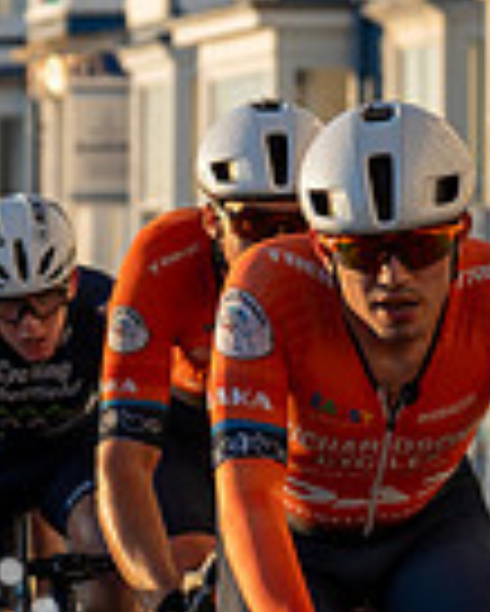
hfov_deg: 4.8
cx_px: 231
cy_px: 504
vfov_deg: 6.0
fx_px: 5831
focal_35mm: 322
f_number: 3.5
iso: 200
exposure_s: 1/1000
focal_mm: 70
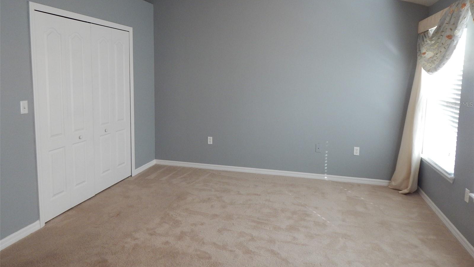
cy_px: 104
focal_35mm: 24
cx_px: 237
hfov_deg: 76.3
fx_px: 302
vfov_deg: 47.4
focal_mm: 4
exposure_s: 1/30
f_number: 3
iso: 280
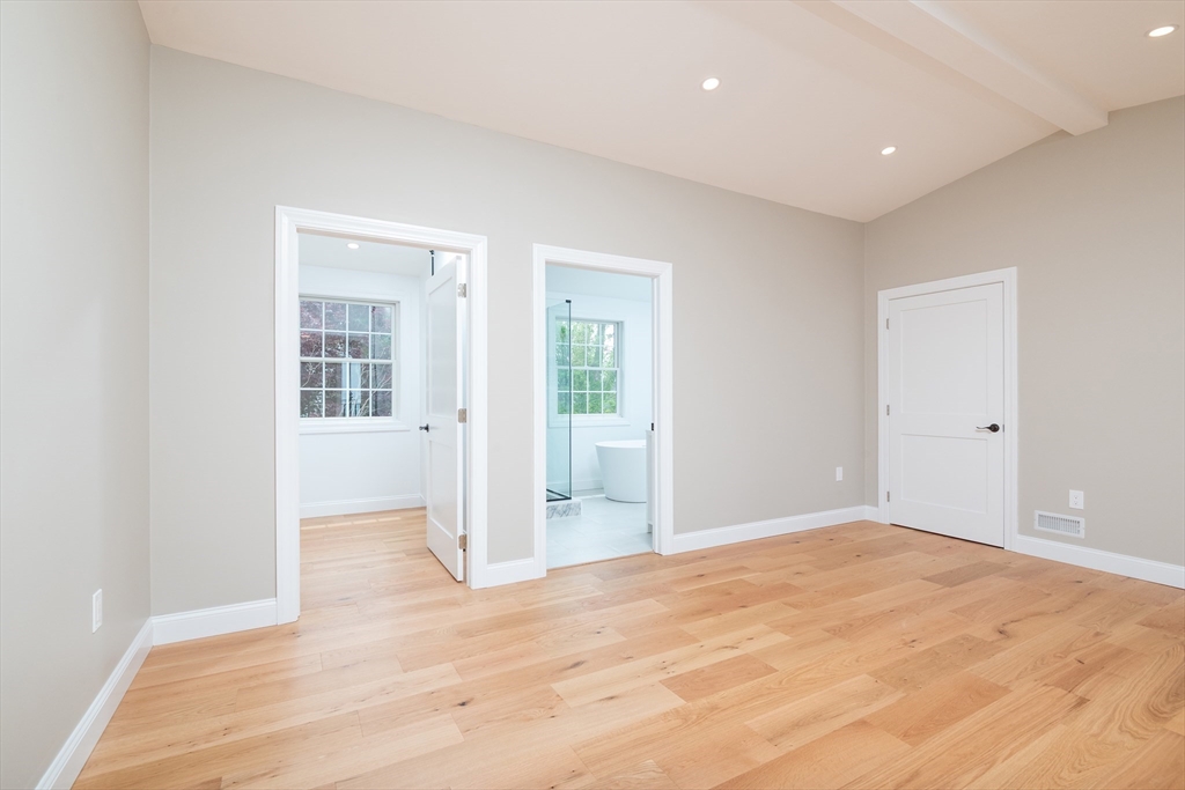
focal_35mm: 16
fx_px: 527
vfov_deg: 73.8
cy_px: 395
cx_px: 592
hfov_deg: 96.7
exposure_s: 1/200
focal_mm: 16
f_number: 9
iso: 800
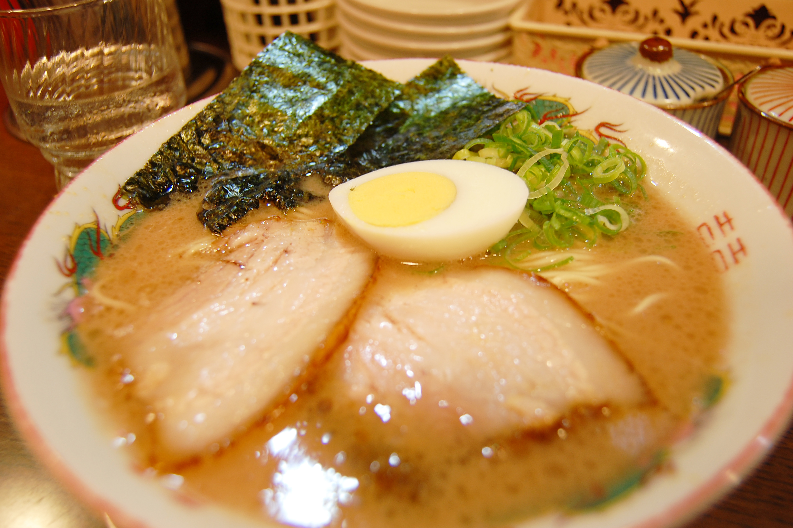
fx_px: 726
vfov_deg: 39.9
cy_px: 264
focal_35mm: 33
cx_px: 396
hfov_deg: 57.3
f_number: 3.8
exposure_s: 1/13
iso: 200
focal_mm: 22
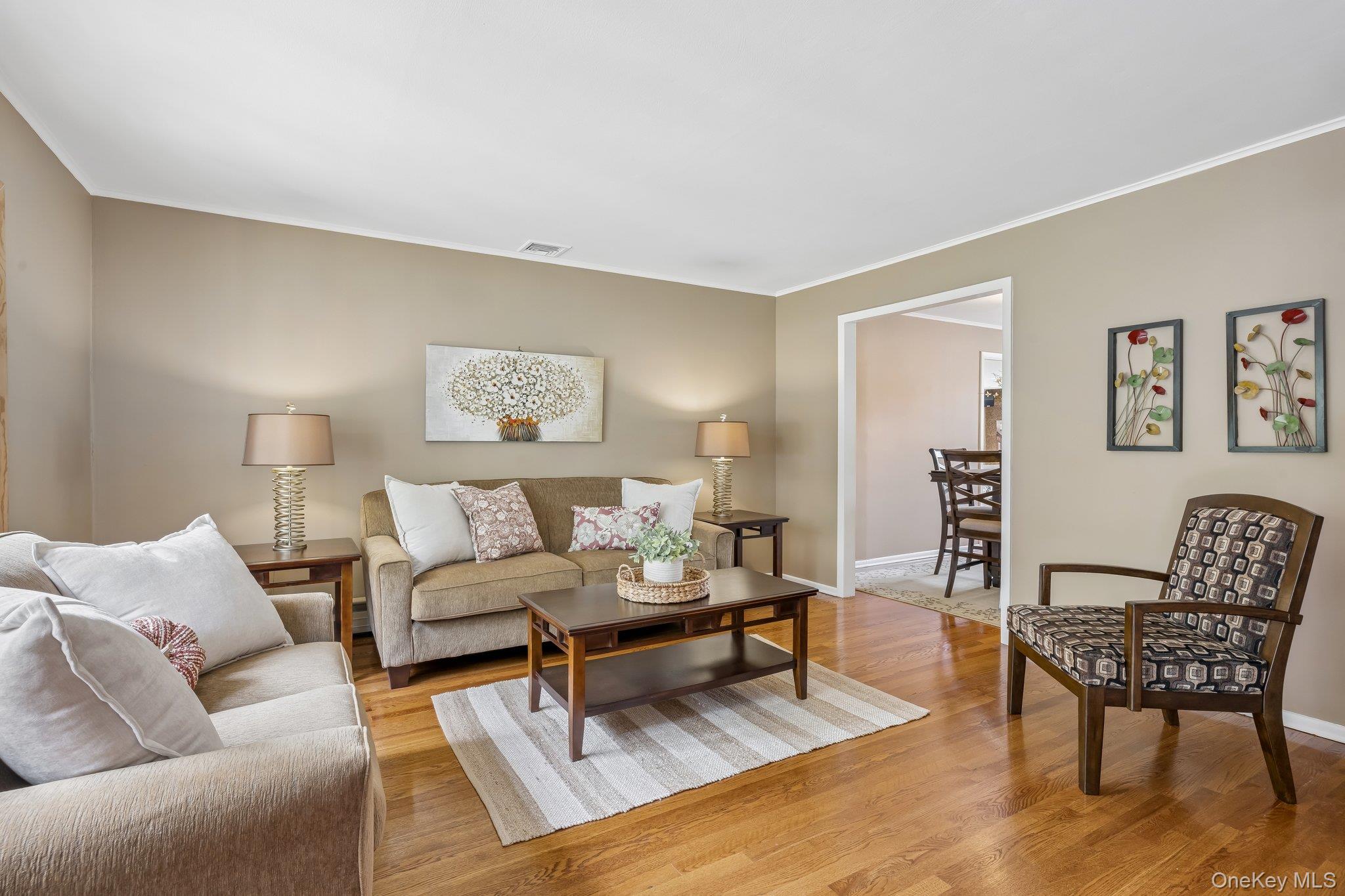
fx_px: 635
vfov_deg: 70.4
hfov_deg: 93.3
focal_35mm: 17
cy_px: 448
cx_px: 672
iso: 250
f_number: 9
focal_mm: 17
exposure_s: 1/4
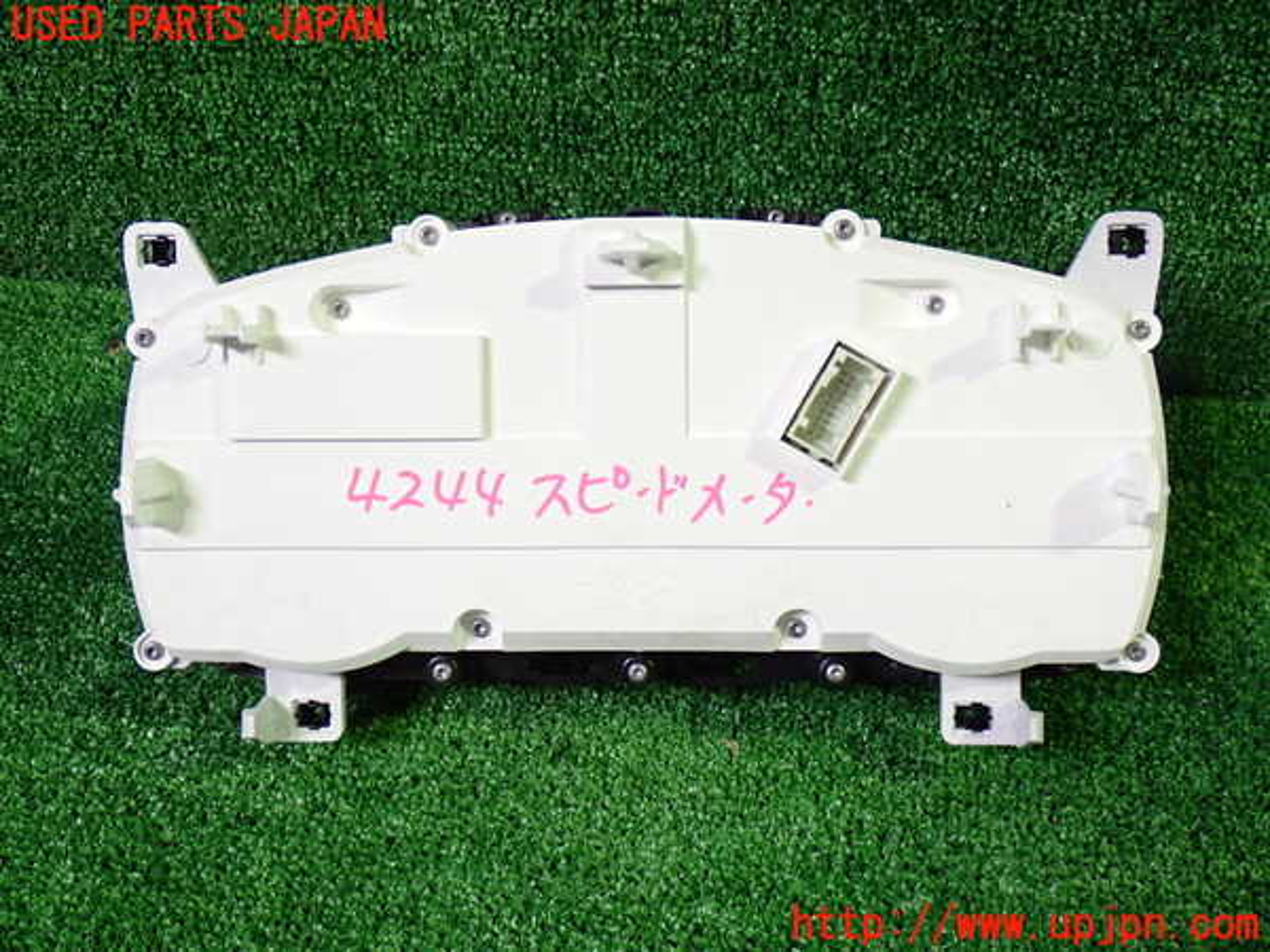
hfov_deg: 45.8
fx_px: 1504
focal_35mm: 41
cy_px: 476
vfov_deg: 35.1
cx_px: 635
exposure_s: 1/40
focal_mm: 7.31
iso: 320
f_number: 2.8
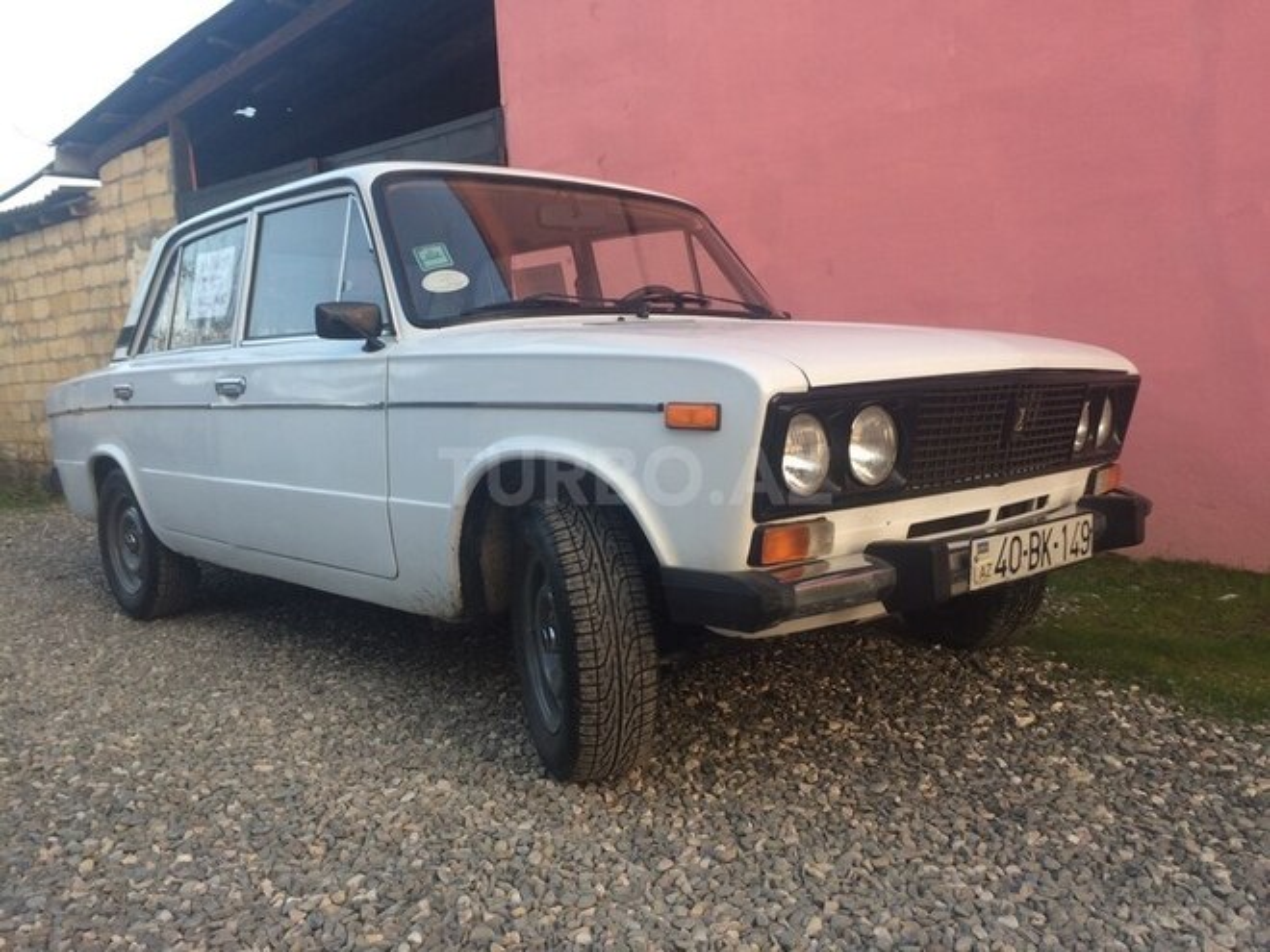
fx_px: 1064
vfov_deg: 48.2
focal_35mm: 29
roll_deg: +2.5
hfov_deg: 61.7
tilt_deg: -6.6
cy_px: 476
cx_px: 635
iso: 32
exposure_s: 1/119
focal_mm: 4.15
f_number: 2.2
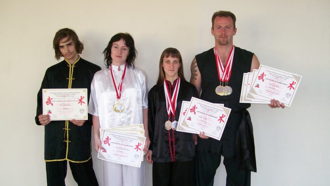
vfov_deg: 29.6
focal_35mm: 40
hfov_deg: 50.5
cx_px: 166
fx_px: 350
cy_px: 118
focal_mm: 6
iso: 140
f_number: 2.7
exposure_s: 1/64
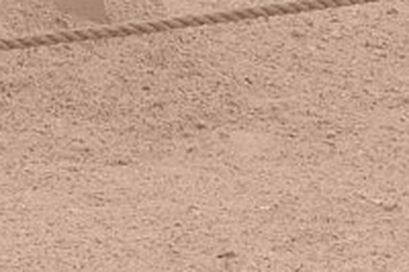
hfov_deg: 5.7
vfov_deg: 4.0
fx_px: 3814
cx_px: -812
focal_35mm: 336
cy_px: -558
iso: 200
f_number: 22
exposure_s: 1/5
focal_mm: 27.7
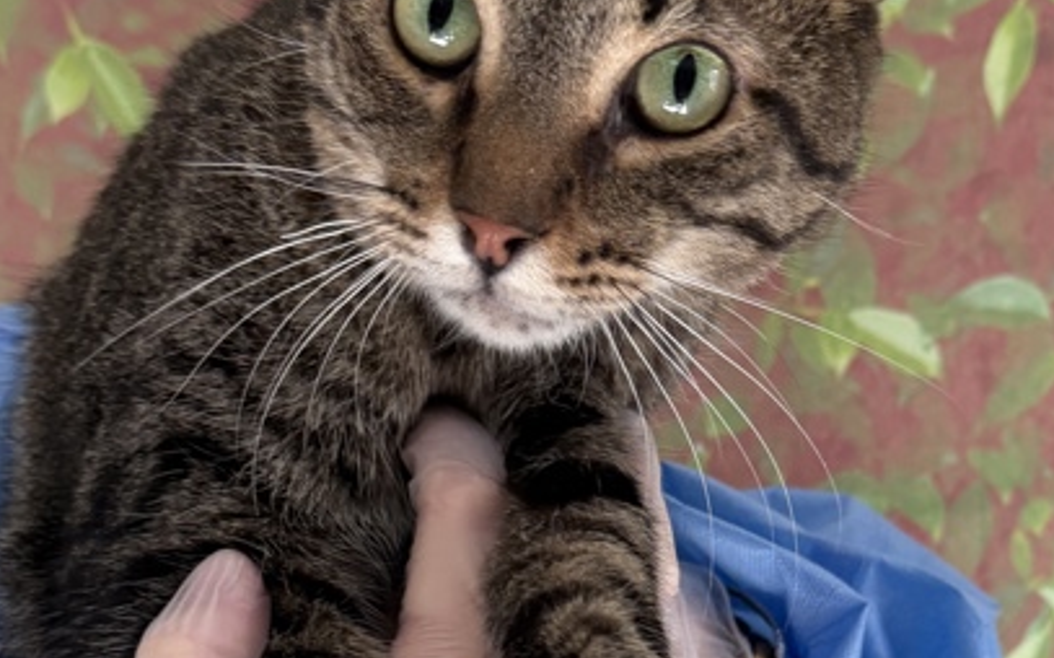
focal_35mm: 35
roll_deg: -0.5
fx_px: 1005
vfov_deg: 36.2
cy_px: 376
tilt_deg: -7.3
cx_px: 515
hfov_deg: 55.3
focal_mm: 6.76
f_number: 1.78
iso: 80
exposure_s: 1/120
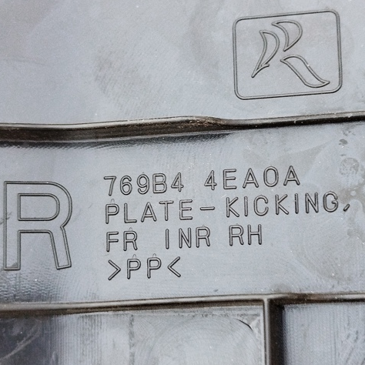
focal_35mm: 86
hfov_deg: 20.1
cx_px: 220
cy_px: 183
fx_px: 1026
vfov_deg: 20.2
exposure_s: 1/50
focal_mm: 5.31
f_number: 1.7
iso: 200
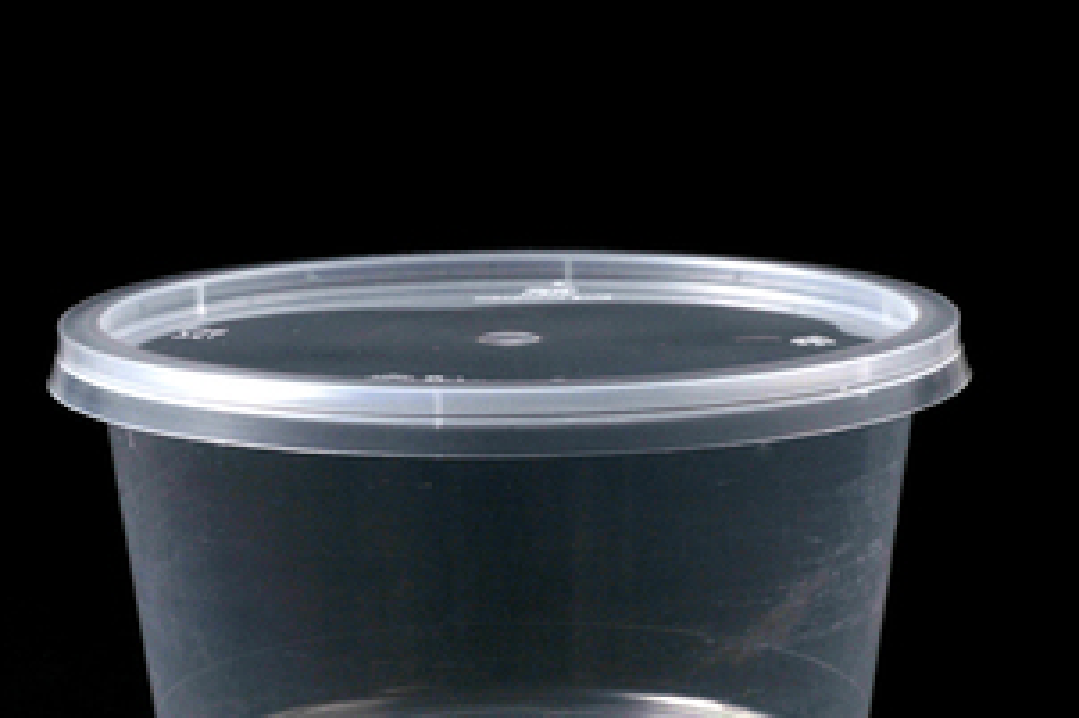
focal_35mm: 124
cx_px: 514
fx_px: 3714
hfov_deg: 16.5
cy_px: 475
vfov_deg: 11.0
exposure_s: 1/125
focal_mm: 50
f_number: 22
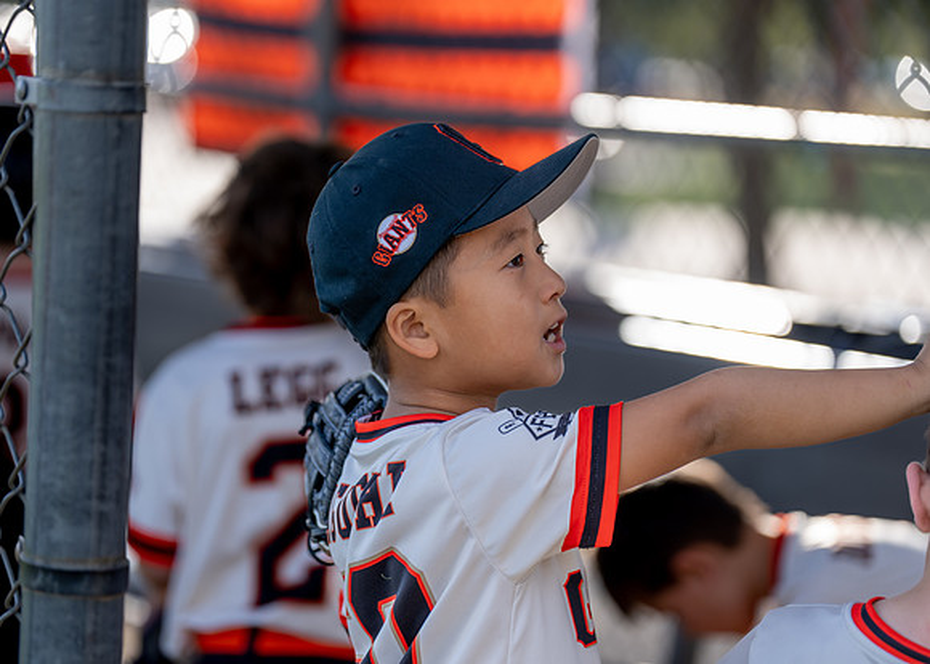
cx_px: 438
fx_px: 4081
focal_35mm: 155
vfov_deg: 9.3
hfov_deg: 13.0
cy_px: 329
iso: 100
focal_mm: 144
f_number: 2.8
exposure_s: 1/500
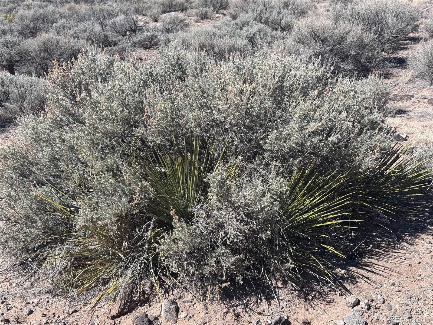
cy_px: 162
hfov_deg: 39.7
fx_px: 600
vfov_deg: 30.3
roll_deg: +1.9
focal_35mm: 48
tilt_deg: -20.3
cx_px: 216
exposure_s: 1/3425
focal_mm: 6.76
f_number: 1.78
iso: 64
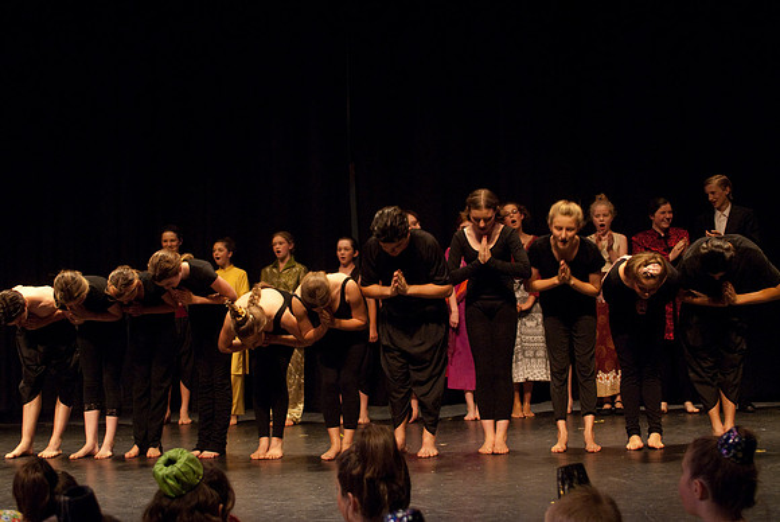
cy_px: 261
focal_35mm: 42
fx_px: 911
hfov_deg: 46.4
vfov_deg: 32.0
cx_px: 390
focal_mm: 28
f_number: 2.8
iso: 1000
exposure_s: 1/125
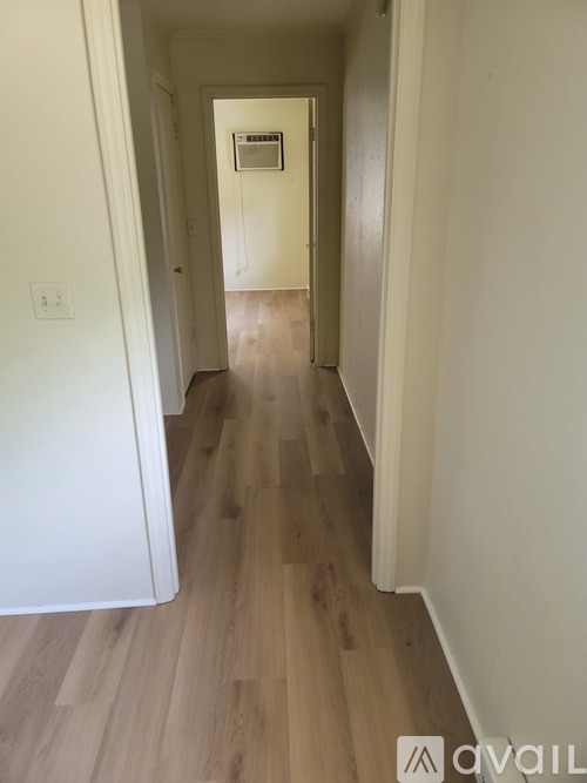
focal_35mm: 25
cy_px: 392
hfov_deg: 54.9
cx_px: 294
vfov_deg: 69.4
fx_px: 565
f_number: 1.8
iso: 200
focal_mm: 7
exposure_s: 1/60
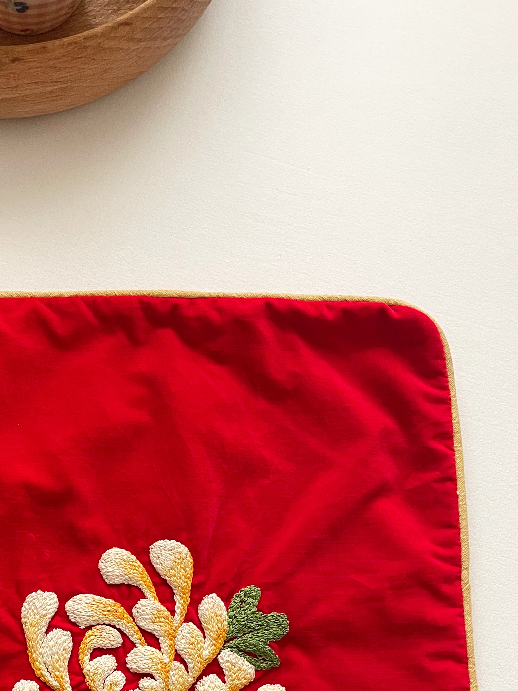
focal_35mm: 48
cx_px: 69
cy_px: 617
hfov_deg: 29.2
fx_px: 958
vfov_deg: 37.2
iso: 160
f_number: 1.6
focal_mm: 4.2
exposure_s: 1/60
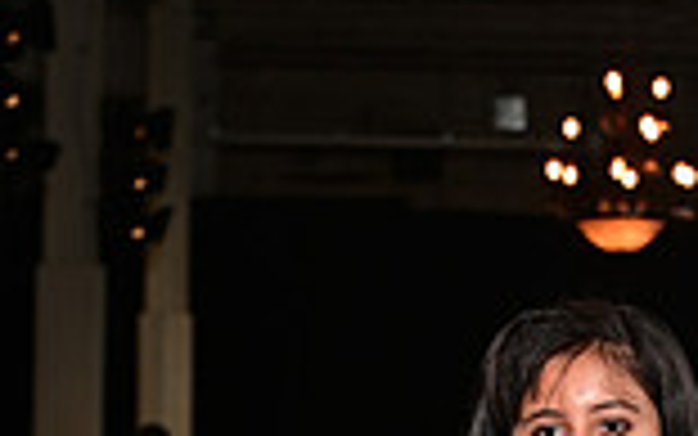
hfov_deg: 7.1
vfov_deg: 4.3
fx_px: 5652
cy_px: 1236
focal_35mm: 297
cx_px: 500
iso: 1000
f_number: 6.3
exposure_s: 1/160
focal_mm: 78
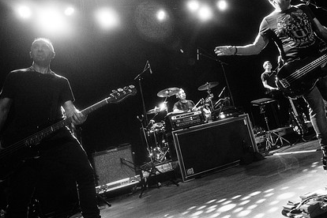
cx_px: 209
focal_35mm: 28
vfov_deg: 46.0
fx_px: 254
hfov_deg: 64.3
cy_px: 81
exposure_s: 1/320
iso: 3200
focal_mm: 20
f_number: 3.2
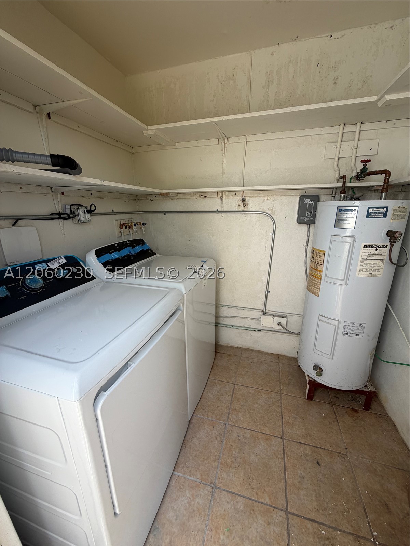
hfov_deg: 85.7
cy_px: 273
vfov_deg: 102.1
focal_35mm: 14
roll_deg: -0.3
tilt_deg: -16.7
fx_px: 221
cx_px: 205
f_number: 2.2
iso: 40
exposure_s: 1/234
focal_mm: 2.22
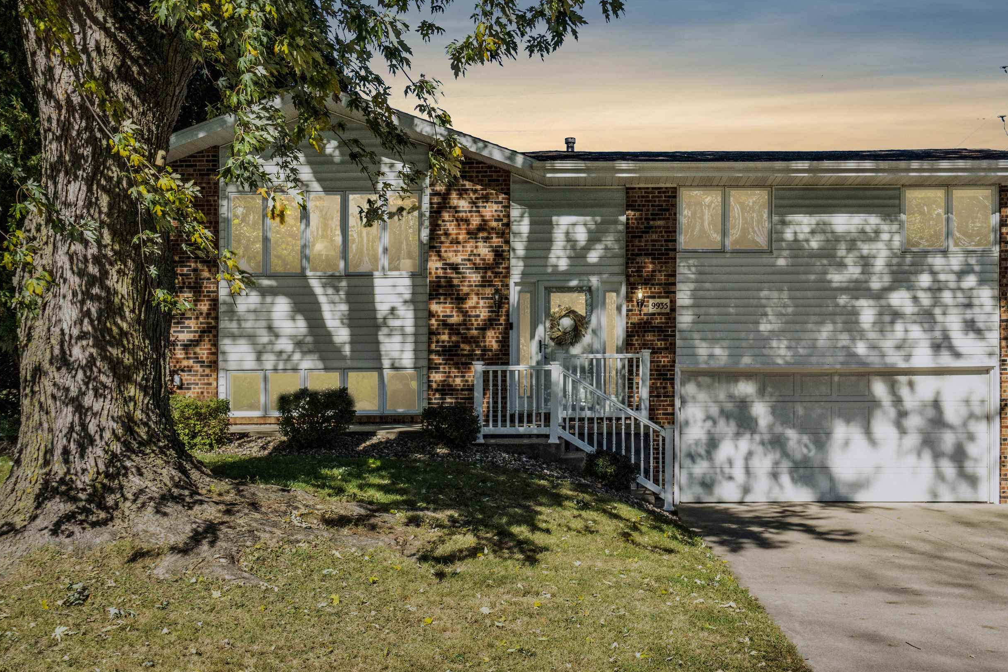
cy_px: 336
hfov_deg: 55.6
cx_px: 576
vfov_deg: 38.9
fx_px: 952
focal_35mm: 34
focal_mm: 27
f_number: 10
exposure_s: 1/1250
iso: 800
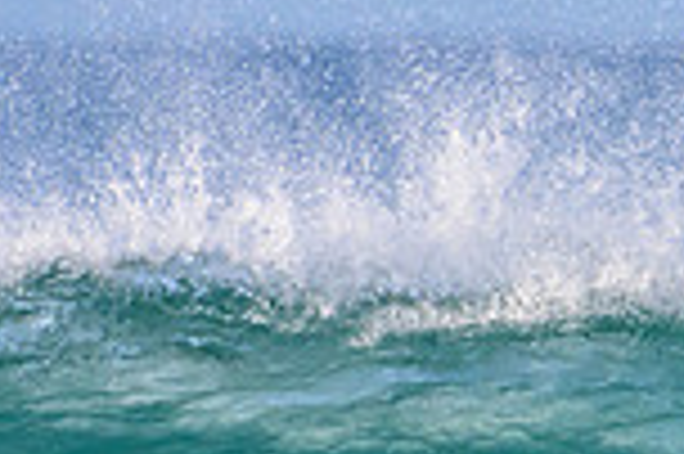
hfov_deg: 0.5
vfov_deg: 0.4
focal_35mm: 3825
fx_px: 72596
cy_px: 645
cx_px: 432
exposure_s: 1/2500
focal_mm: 1000
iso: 1600
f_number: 11
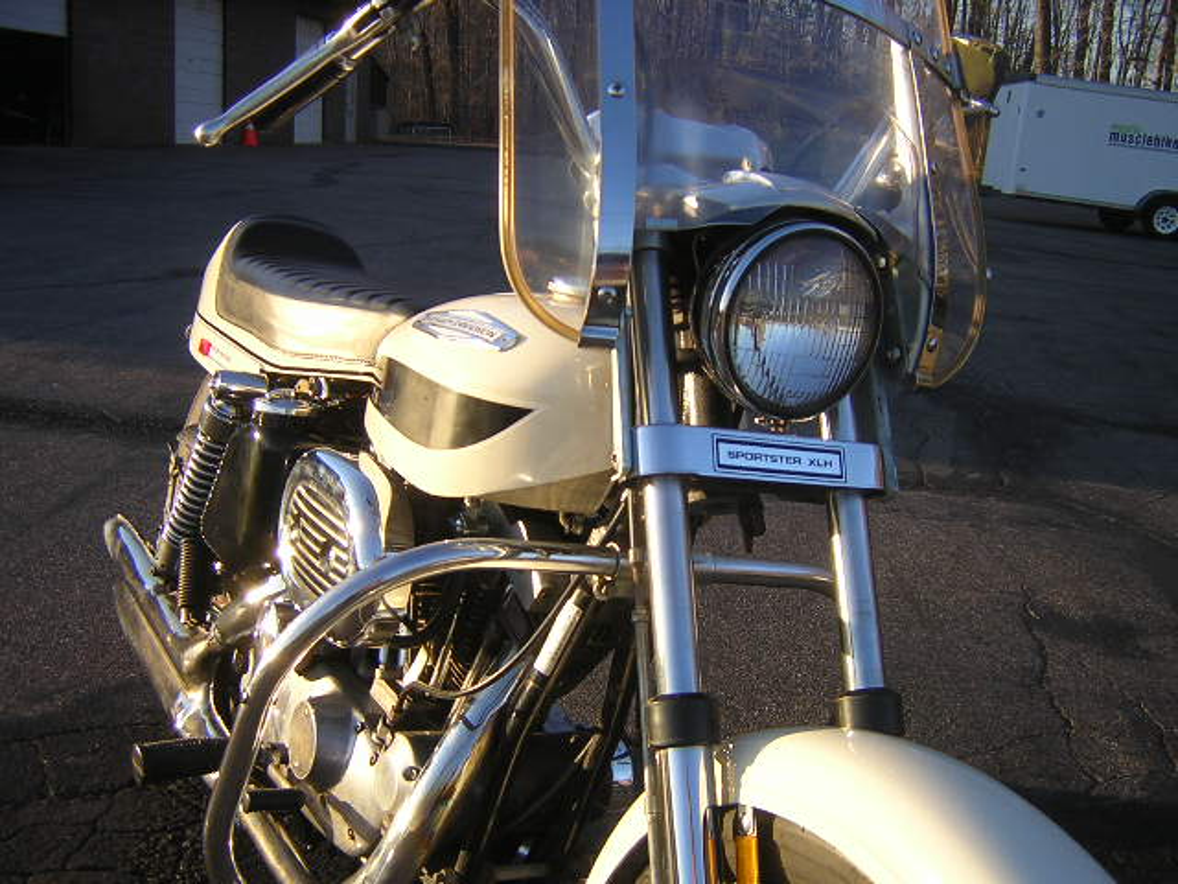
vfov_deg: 39.7
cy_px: 442
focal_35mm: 36
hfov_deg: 51.4
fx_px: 1225
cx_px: 589
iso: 100
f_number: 2.6
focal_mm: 4.7
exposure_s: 1/354
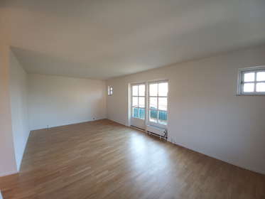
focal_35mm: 13
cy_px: 100
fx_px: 100
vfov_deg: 89.9
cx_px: 132
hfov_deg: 106.2
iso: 125
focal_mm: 1.42
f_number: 2.2
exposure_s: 1/50
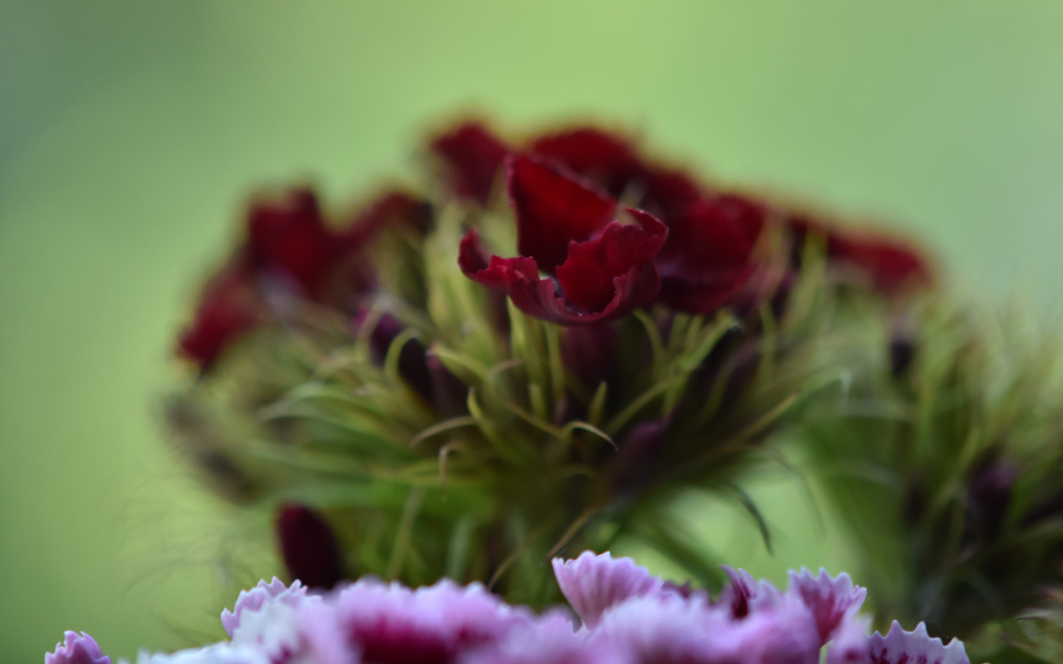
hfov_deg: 13.9
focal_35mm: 151
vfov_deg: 8.7
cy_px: 261
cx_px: 576
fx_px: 4362
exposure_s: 1/100
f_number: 4
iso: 640
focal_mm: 85
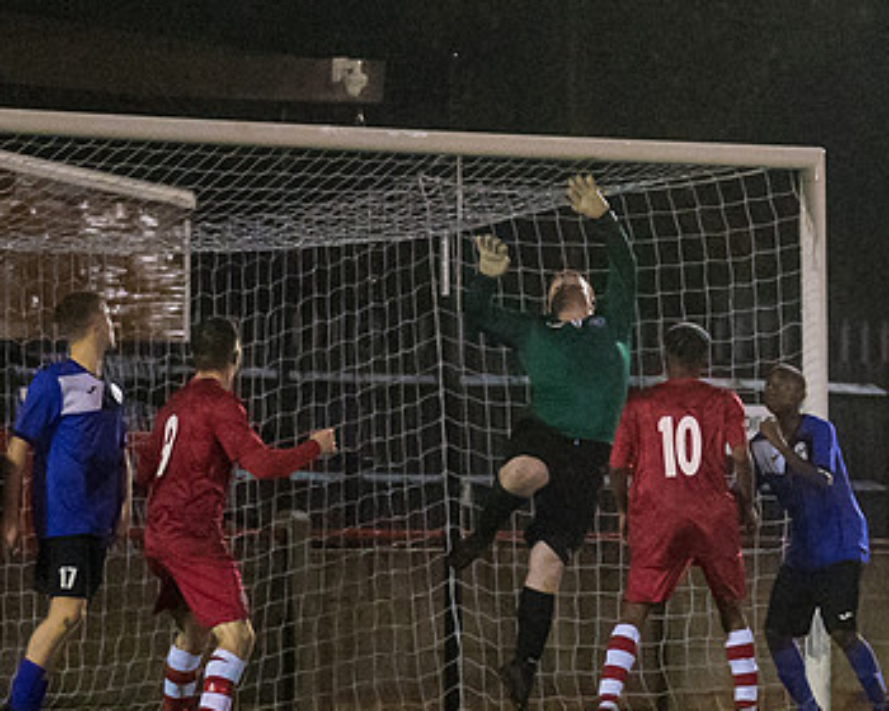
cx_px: 760
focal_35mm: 389
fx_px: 10235
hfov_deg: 5.0
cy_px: 499
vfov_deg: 4.0
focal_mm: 120
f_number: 2.8
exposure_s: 1/1000
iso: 6400
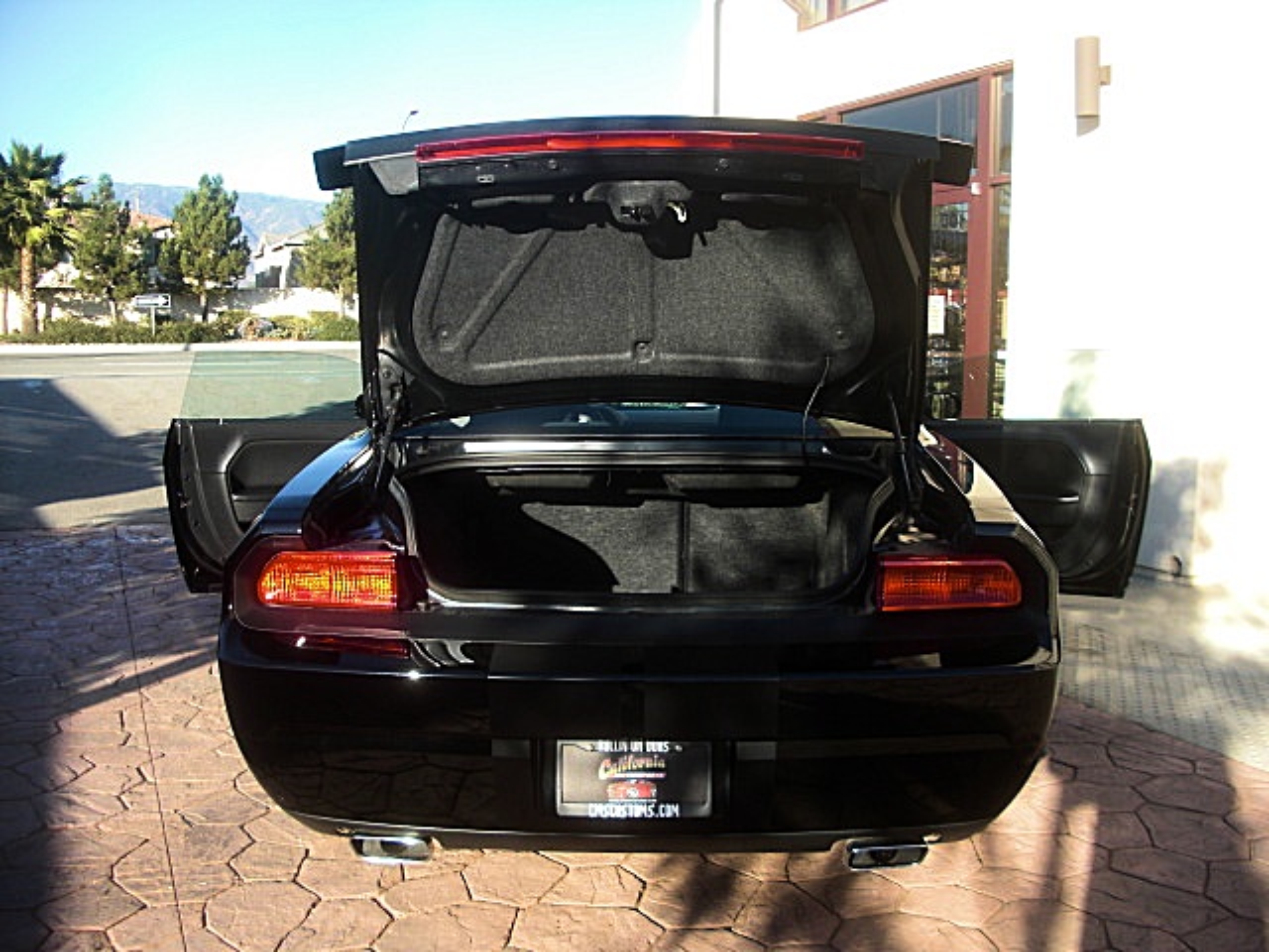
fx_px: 1320
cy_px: 476
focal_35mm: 36
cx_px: 634
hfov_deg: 51.4
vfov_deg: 39.7
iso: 50
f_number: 2.8
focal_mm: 6.3
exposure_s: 1/250
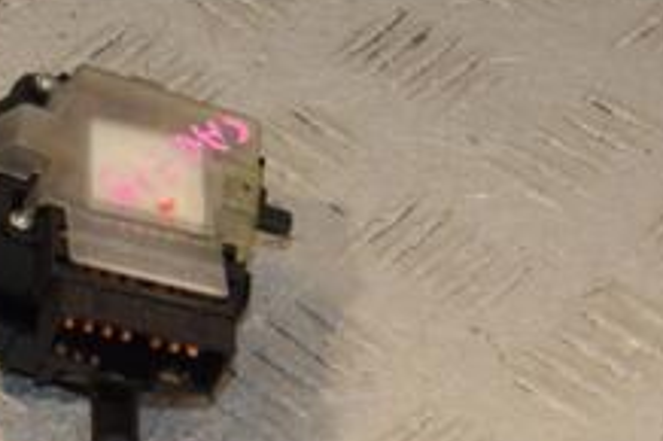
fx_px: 3644
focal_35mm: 198
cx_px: -155
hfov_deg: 10.2
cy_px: 125
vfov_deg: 6.9
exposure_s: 1/200
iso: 800
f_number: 9
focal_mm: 48
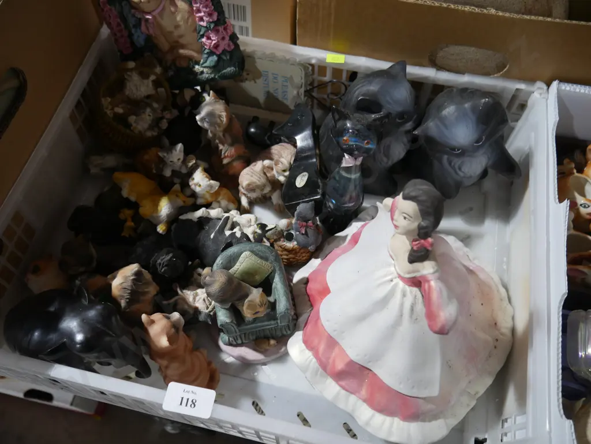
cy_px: 222
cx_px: 296
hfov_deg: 63.4
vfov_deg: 49.8
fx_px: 478
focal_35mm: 28
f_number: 3.5
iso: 500
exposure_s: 1/60
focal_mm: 14
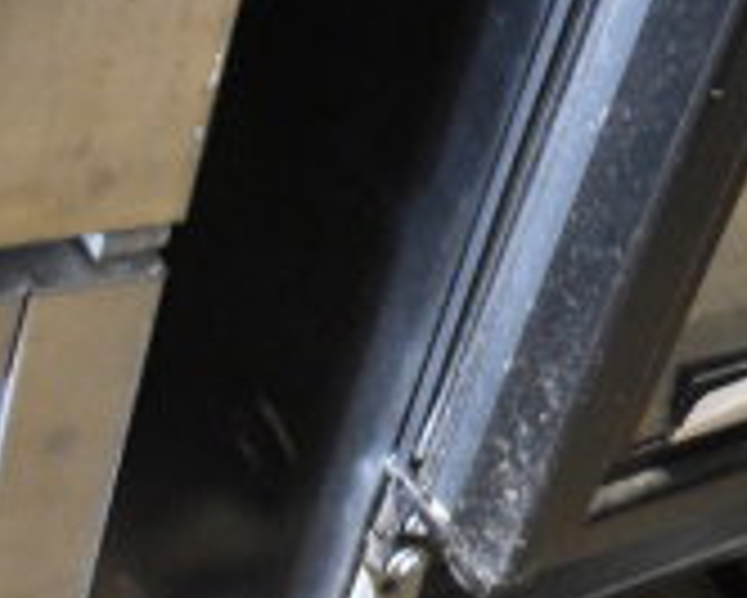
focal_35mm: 124
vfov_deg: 12.5
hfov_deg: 14.0
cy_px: 286
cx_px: 1292
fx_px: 2743
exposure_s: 1/50
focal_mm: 24
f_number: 4
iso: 6400
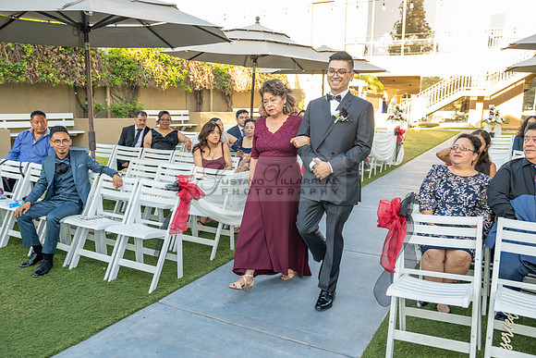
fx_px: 477
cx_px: 268
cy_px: 179
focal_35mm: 32
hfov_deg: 58.7
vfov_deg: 41.1
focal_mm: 32
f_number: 5.6
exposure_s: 1/125
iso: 500
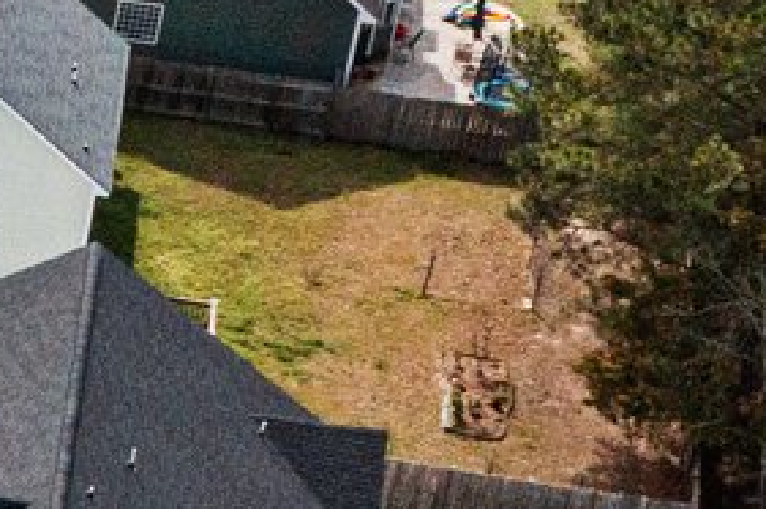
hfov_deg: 8.3
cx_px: -1655
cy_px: 542
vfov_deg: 6.7
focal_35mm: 204
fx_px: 4338
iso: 100
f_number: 7.1
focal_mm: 10.26
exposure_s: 1/1250
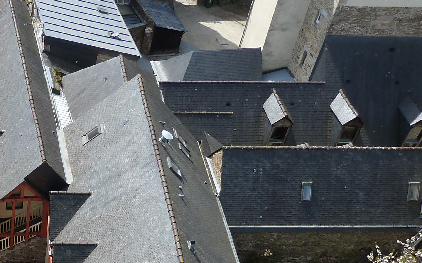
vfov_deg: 21.0
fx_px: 655
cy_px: 324
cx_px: -30
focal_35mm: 57
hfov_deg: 32.0
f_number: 4
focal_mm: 4.1
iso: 80
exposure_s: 1/320
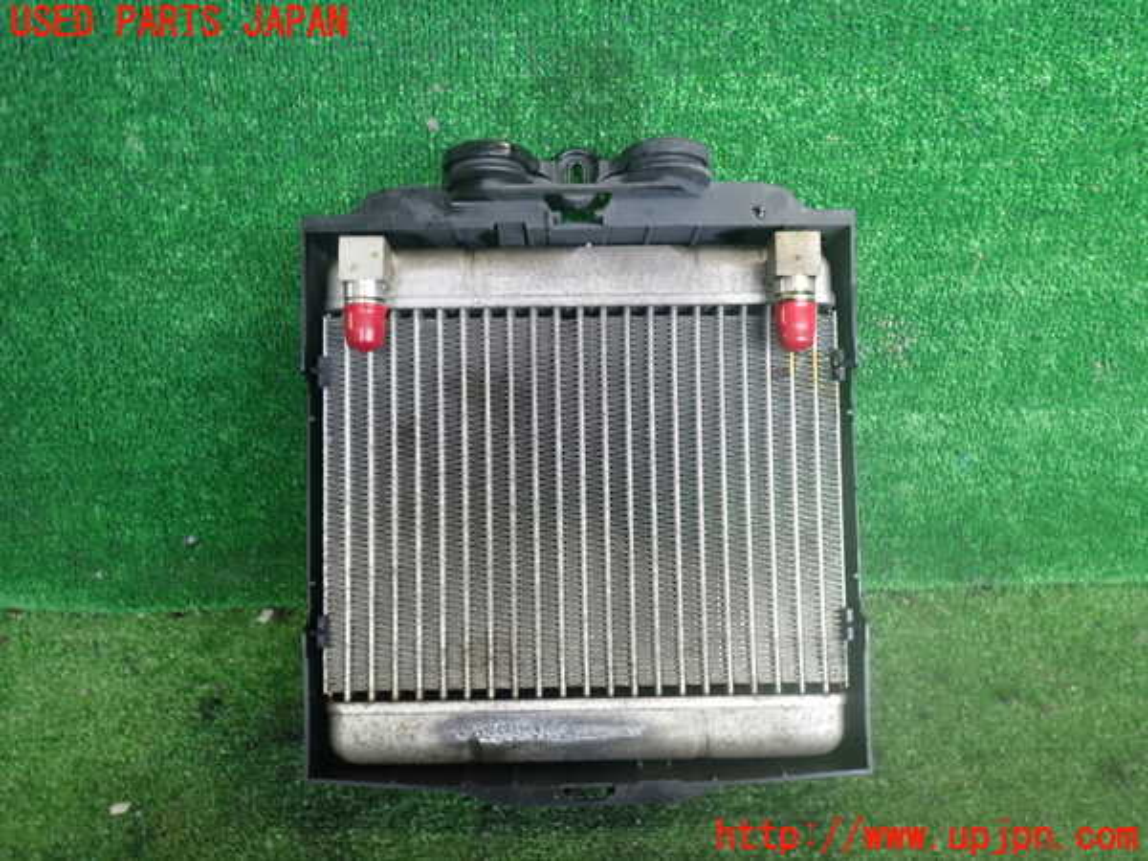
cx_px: 574
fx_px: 995
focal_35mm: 30
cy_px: 430
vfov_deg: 46.8
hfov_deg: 60.0
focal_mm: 5.4
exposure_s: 1/40
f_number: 2.3
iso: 200
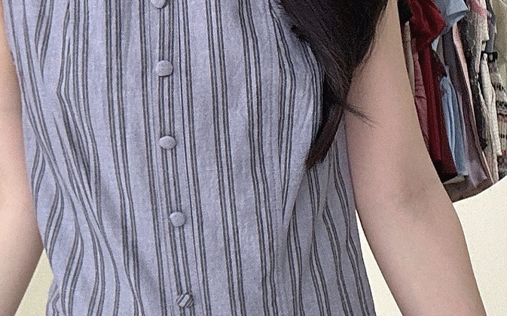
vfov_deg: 14.9
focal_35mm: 87
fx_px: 1202
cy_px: 272
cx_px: 189
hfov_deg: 23.8
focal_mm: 2.69
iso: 100
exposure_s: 1/60
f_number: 1.9
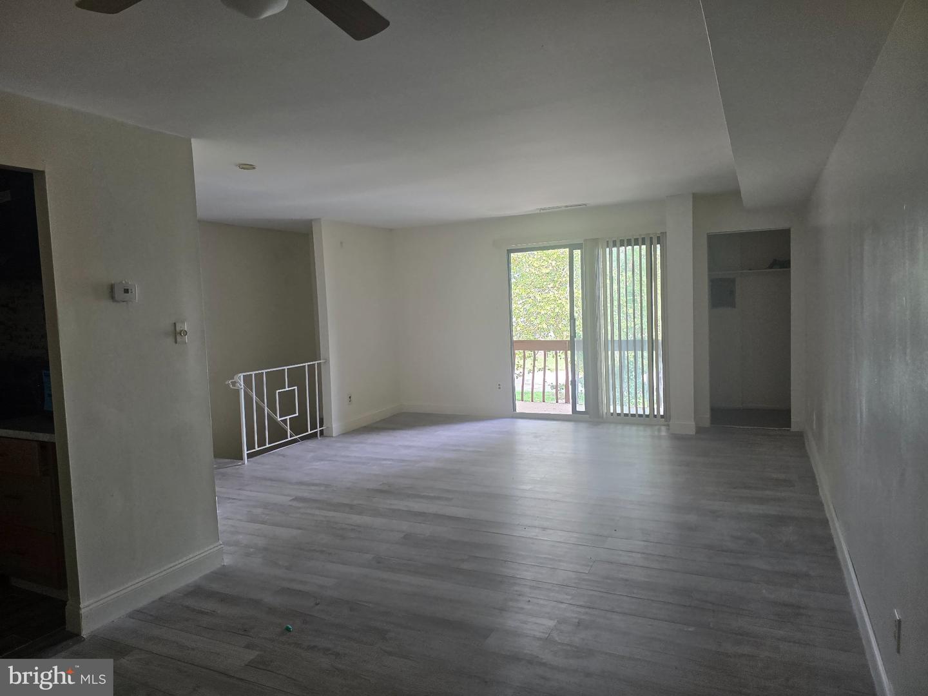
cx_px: 464
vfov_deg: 58.9
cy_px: 348
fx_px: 617
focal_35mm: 23
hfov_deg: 73.9
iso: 200
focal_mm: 6.3
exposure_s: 1/180
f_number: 1.7
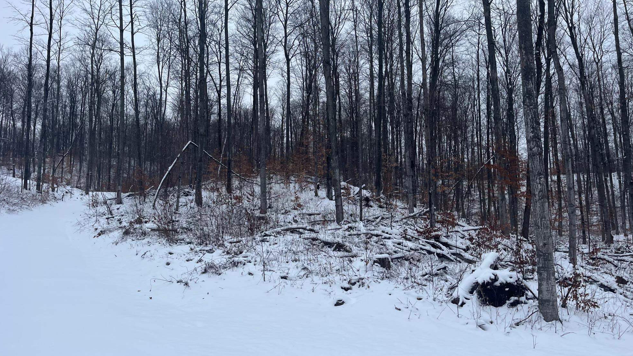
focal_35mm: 29
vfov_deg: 40.2
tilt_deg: +9.0
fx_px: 487
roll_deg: -0.1
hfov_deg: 66.1
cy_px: 169
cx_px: 316
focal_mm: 5.1
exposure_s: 1/552
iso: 50
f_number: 1.6
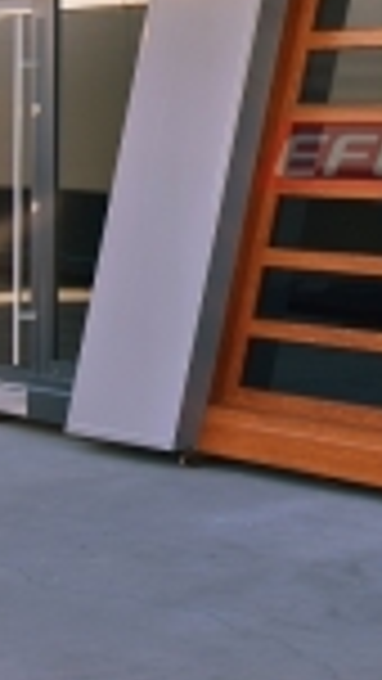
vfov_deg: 21.4
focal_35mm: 99
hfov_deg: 12.1
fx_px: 1774
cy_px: 126
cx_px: 418
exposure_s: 1/100
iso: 100
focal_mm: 21
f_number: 8
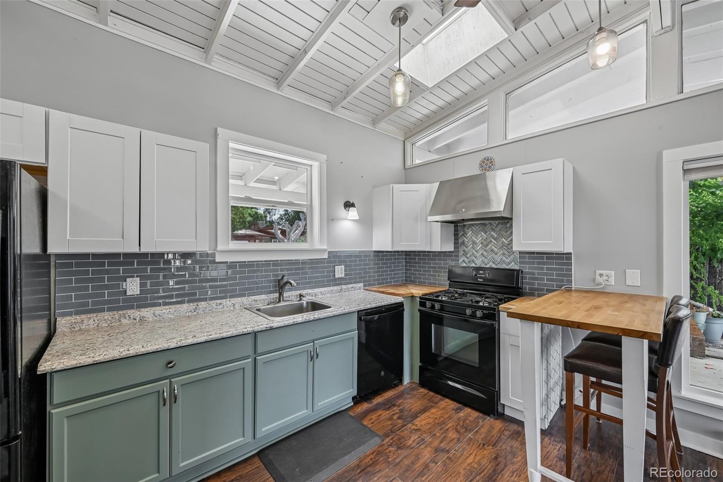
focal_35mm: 14
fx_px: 281
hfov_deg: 104.3
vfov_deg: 81.2
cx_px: 362
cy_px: 241
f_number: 10
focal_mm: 14
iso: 220
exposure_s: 1/15
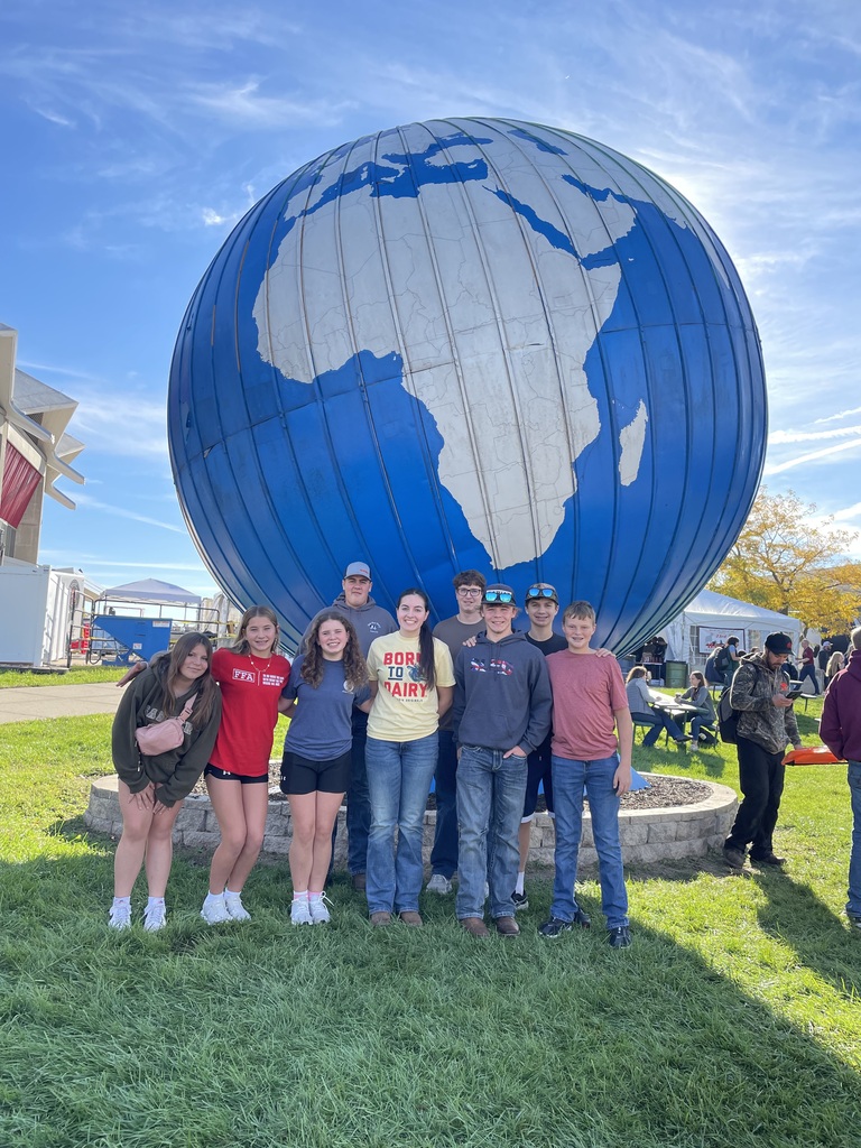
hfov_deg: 53.1
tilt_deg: +5.9
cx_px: 430
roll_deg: -2.7
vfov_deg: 67.3
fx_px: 862
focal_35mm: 26
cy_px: 574
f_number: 1.6
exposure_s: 1/972
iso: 32
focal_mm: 4.2
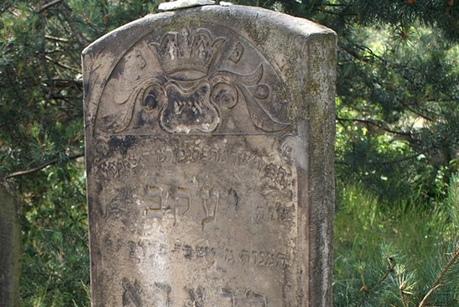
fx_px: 944
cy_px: 220
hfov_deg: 26.9
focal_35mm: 74
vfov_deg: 18.4
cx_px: 103
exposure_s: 1/80
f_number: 6.3
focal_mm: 30
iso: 100
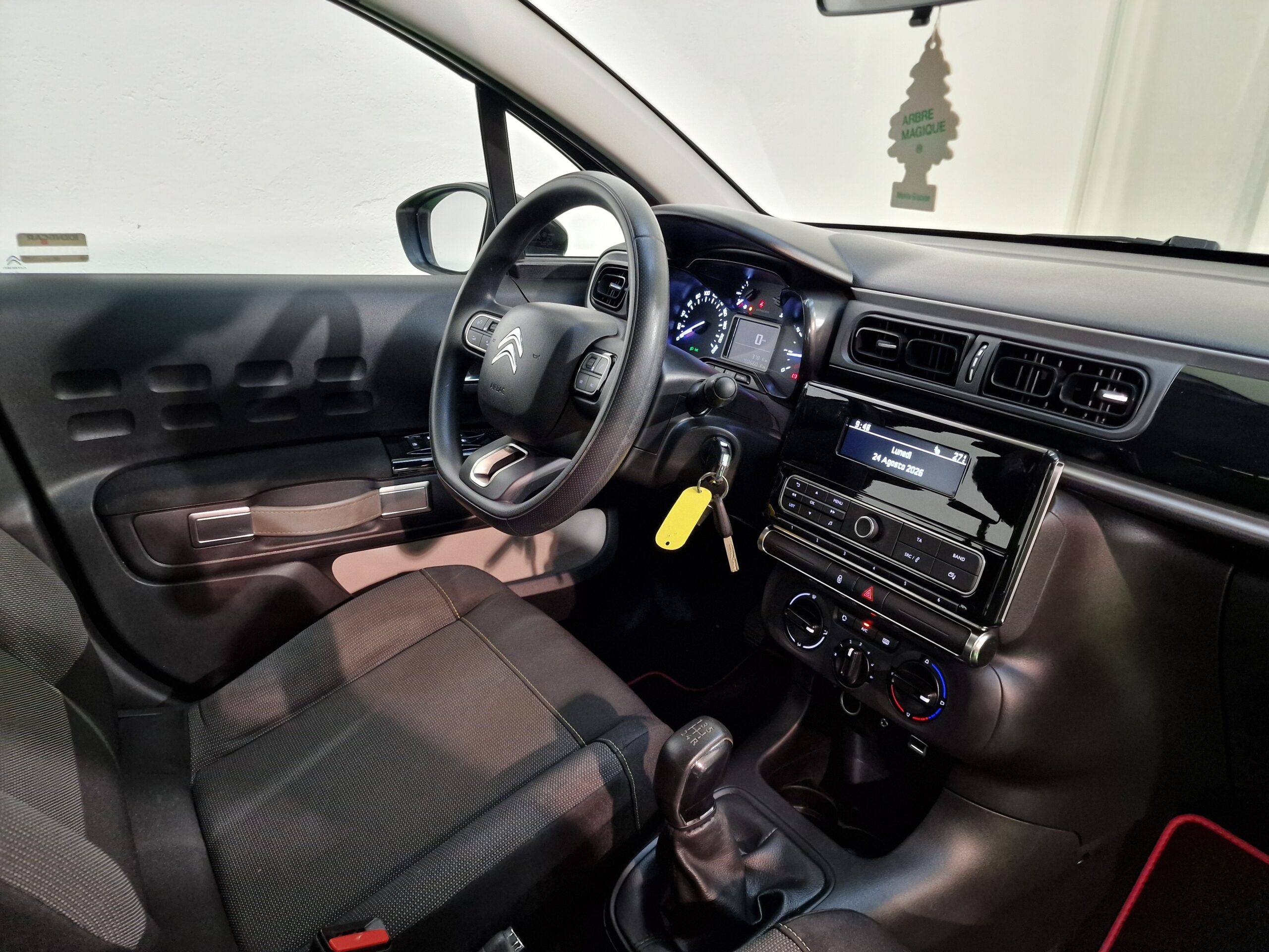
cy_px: 476
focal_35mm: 23
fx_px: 843
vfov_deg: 58.9
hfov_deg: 73.9
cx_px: 634
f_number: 1.8
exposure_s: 1/50
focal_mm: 6.4
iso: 400
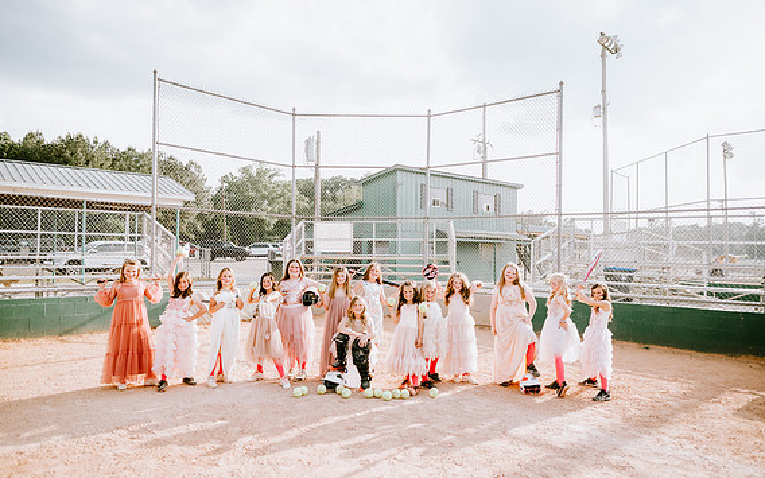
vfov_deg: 49.3
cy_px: 246
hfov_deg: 72.5
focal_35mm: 25
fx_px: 521
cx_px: 377
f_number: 2.8
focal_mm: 24
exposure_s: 1/1600
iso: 160
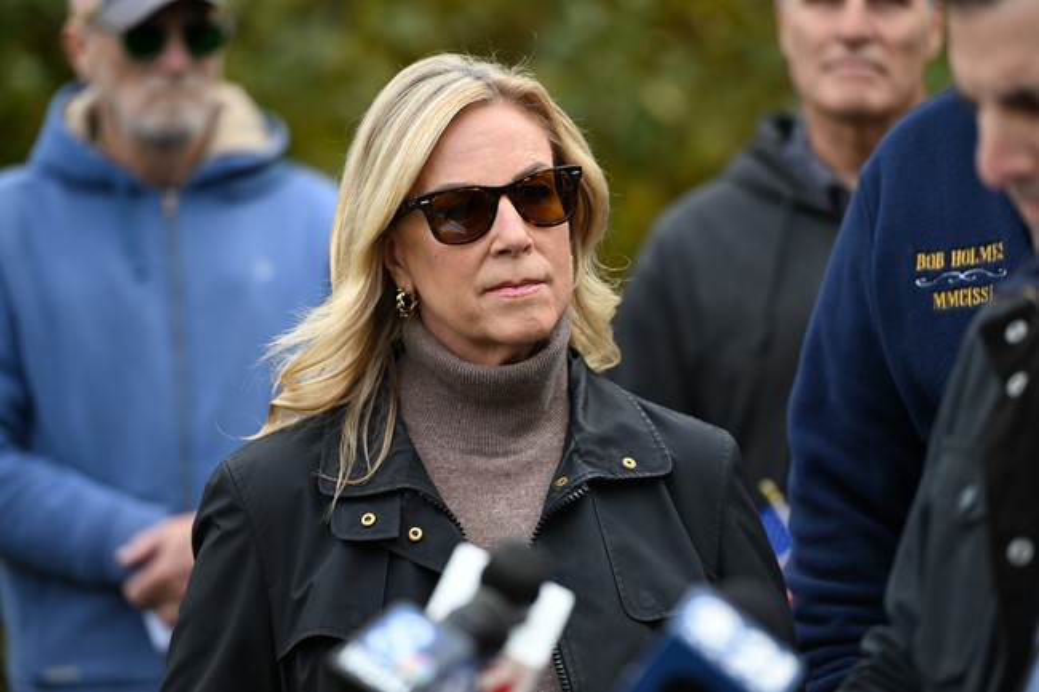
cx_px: 520
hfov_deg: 10.3
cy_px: 346
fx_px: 5770
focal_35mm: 200
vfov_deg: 6.9
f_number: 3.5
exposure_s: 1/1250
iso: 500
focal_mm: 200
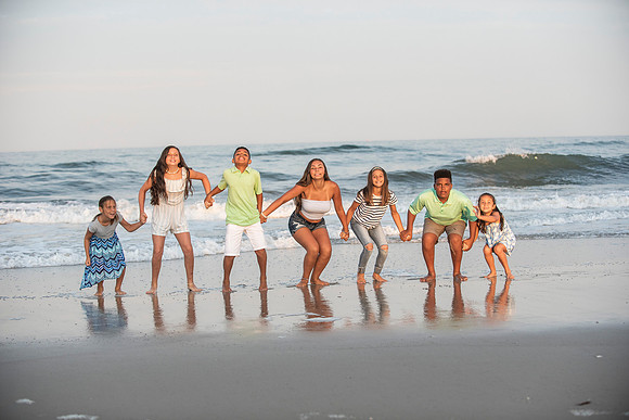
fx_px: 1223
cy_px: 210
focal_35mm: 70
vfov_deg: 19.5
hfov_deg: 28.8
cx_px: 314
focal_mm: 70
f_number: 3.5
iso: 400
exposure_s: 1/1600
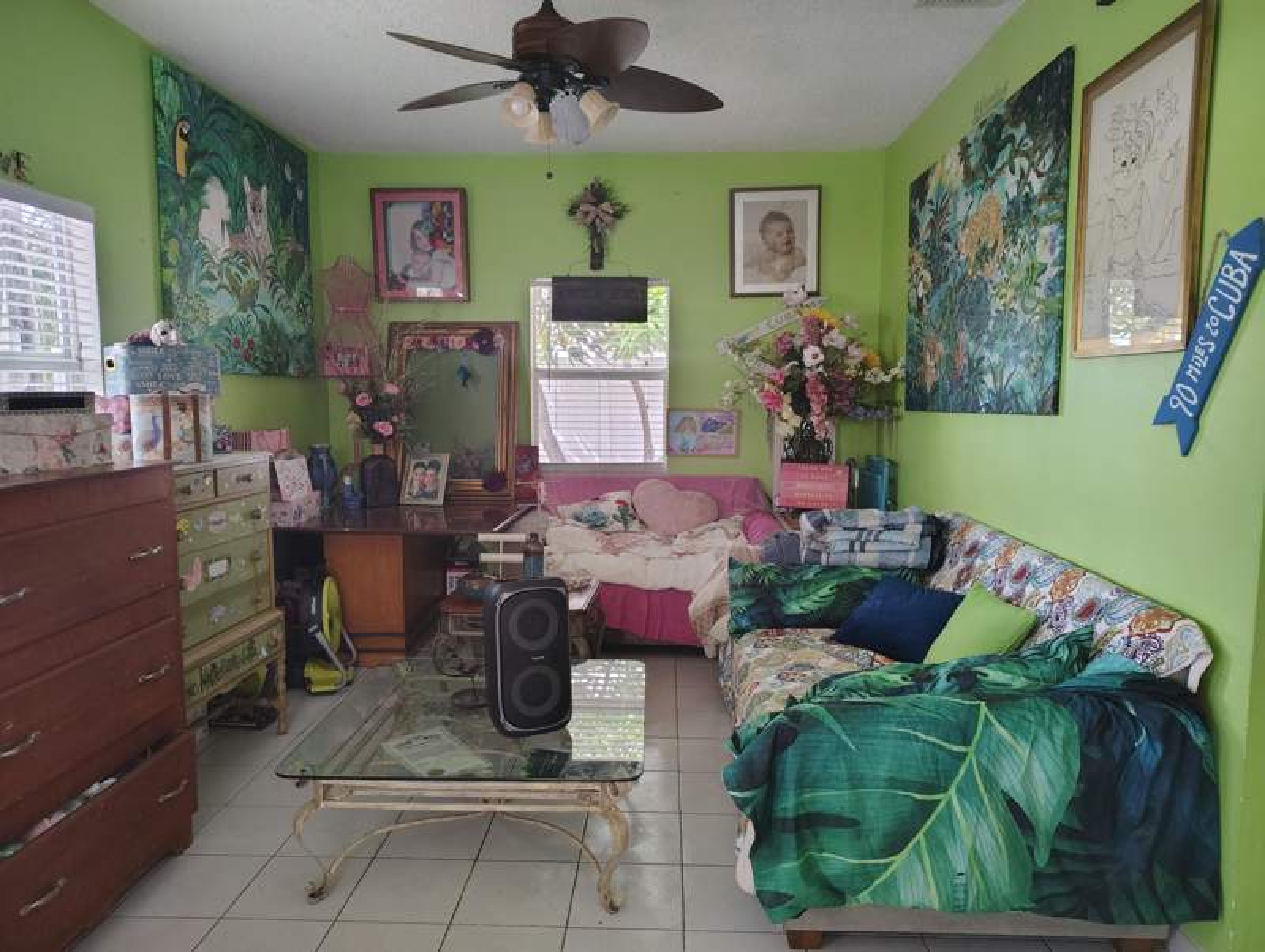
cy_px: 476
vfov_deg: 56.9
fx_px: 878
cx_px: 632
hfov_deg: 71.5
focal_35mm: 24
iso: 1366
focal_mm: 5.56
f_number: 1.8
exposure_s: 1/40
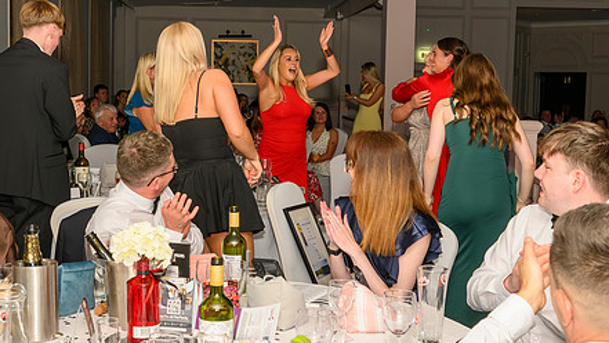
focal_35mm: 55
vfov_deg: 21.8
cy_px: 170
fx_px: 888
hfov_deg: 37.8
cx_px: 274
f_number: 6.3
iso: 500
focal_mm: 26
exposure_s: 1/125
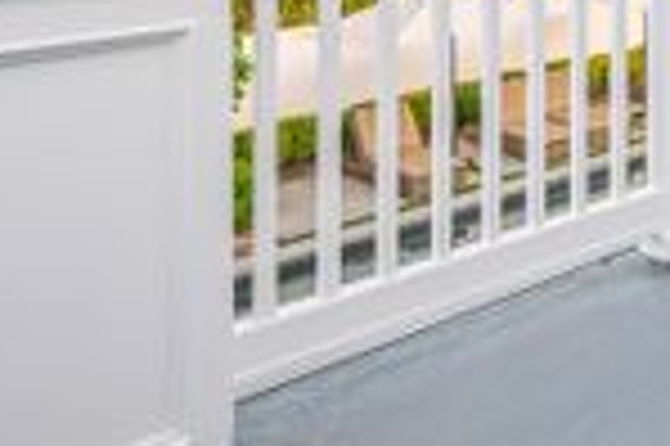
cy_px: -155
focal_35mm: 55
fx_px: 1022
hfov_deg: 27.0
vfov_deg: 21.8
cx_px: 976
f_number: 8
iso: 160
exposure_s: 1/100
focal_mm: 16
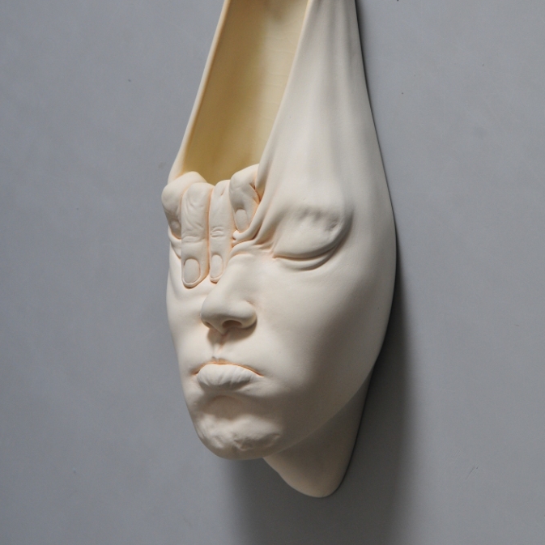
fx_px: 1657
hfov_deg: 18.7
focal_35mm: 93
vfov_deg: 18.6
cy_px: 195
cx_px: 270
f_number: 7.1
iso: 400
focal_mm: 48
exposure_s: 1/200
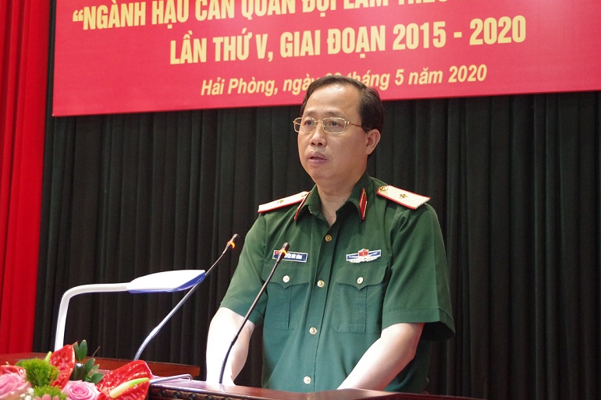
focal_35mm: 54
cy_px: 181
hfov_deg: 36.9
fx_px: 901
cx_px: 291
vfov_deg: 25.0
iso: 6400
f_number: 4.5
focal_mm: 31
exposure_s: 1/100
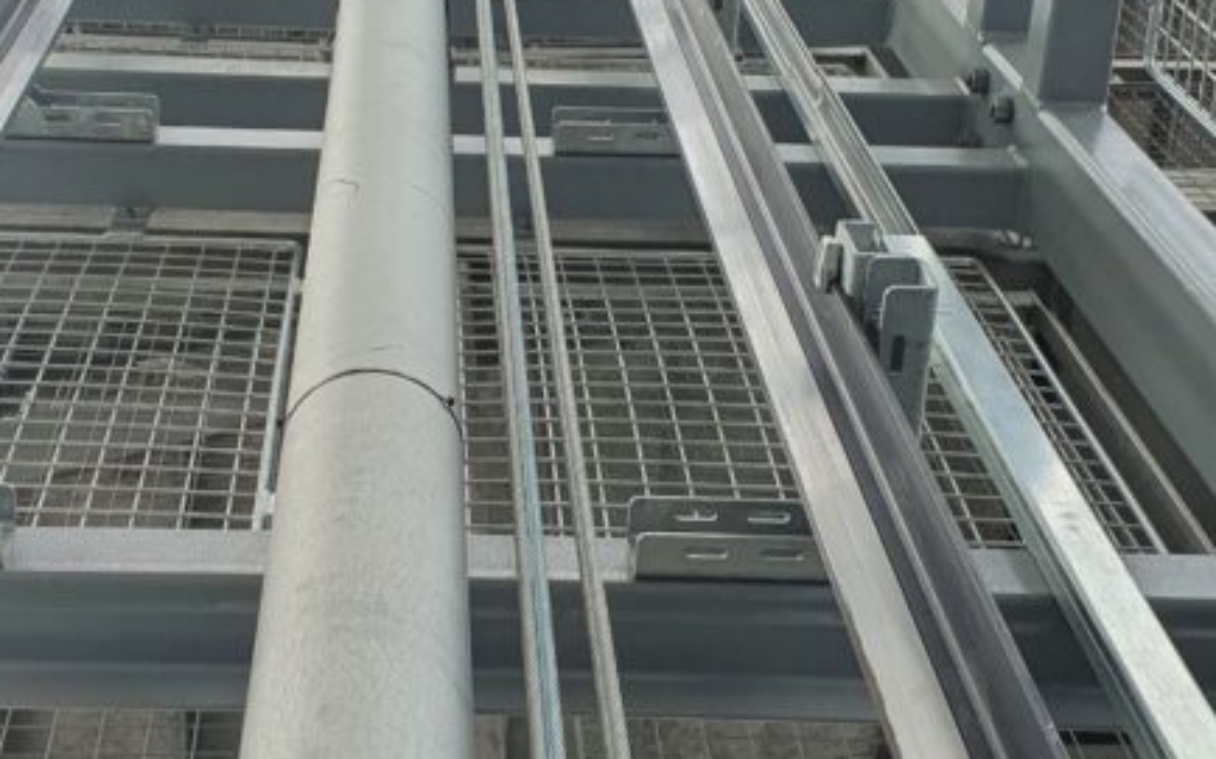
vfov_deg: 20.0
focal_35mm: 65
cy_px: 364
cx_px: 434
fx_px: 2154
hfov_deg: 31.4
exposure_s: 1/291
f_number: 2.4
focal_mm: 4.3
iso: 50
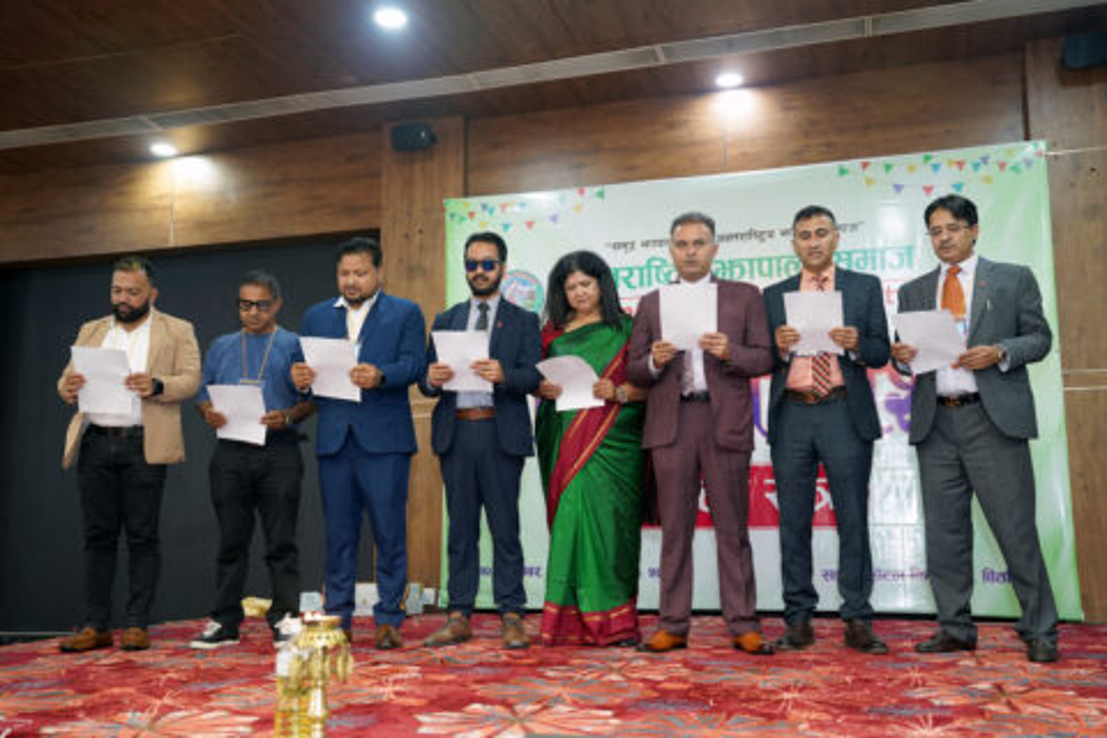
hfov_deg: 54.0
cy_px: 369
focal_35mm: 35
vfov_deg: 37.6
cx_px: 554
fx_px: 1085
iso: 2000
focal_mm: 35.3
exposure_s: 1/100
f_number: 2.8
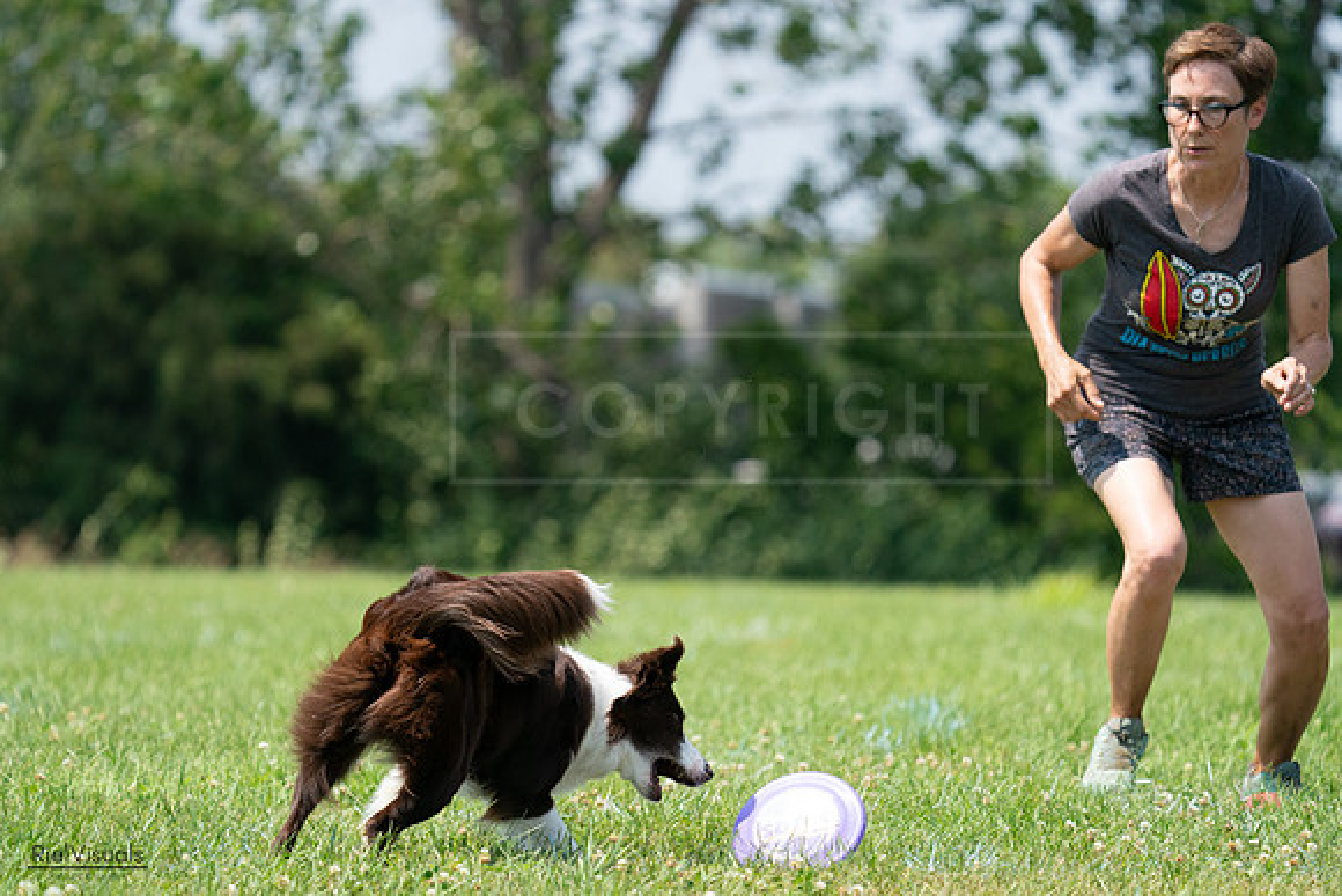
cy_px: 448
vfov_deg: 4.5
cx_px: 671
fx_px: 11297
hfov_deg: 6.8
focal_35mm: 303
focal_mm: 303
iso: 1600
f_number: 6.3
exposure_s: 1/4000
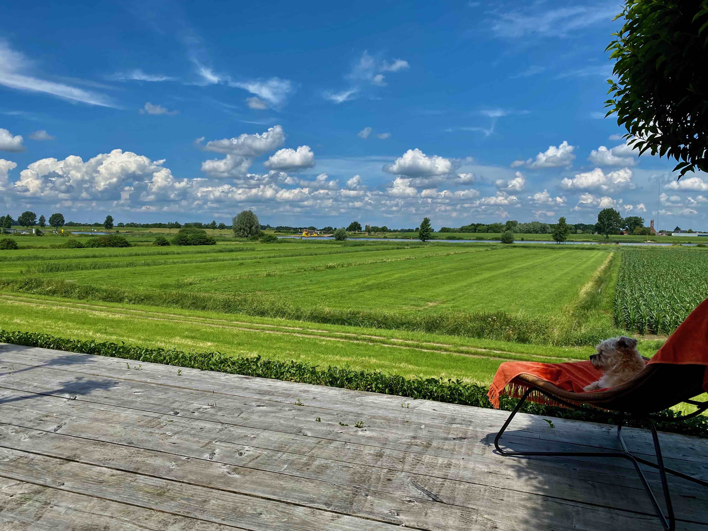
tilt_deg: -2.1
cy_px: 266
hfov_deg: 67.3
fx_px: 532
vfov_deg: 53.1
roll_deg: -2.2
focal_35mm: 26
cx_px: 354
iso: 32
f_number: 1.8
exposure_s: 1/3497
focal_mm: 4.25
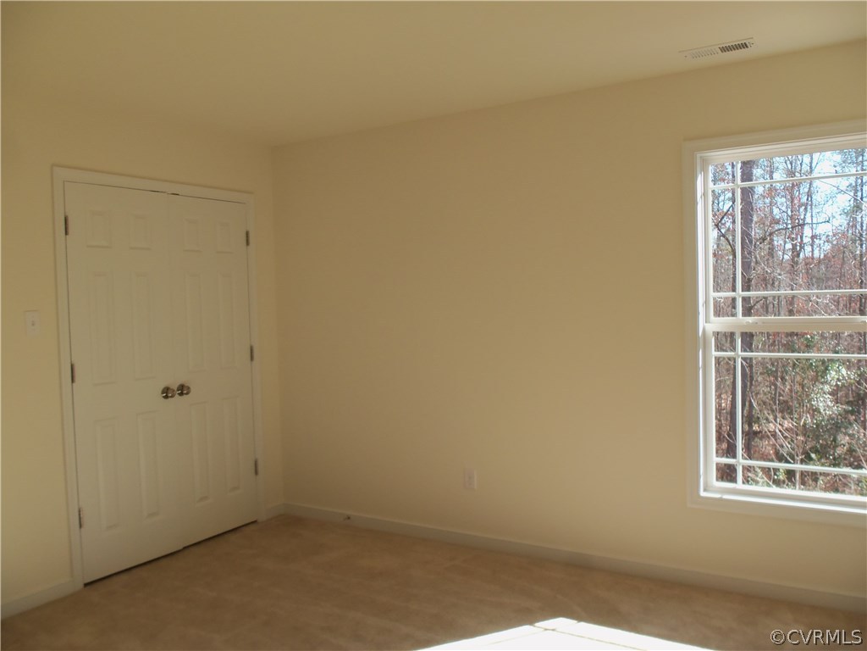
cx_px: 434
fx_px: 726
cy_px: 326
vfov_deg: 48.2
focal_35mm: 29
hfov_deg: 61.7
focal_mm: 5.2
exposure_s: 1/100
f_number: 3.4
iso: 80
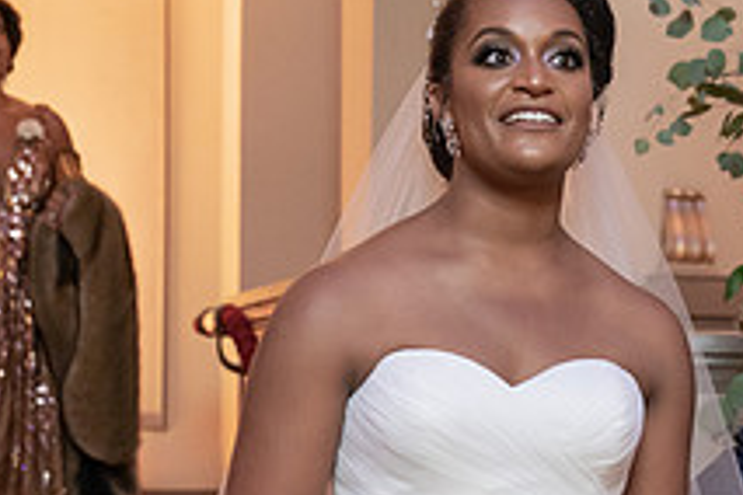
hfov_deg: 17.3
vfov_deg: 11.7
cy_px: 408
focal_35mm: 117
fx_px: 2415
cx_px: 659
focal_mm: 41
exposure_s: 1/100
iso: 2000
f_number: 4
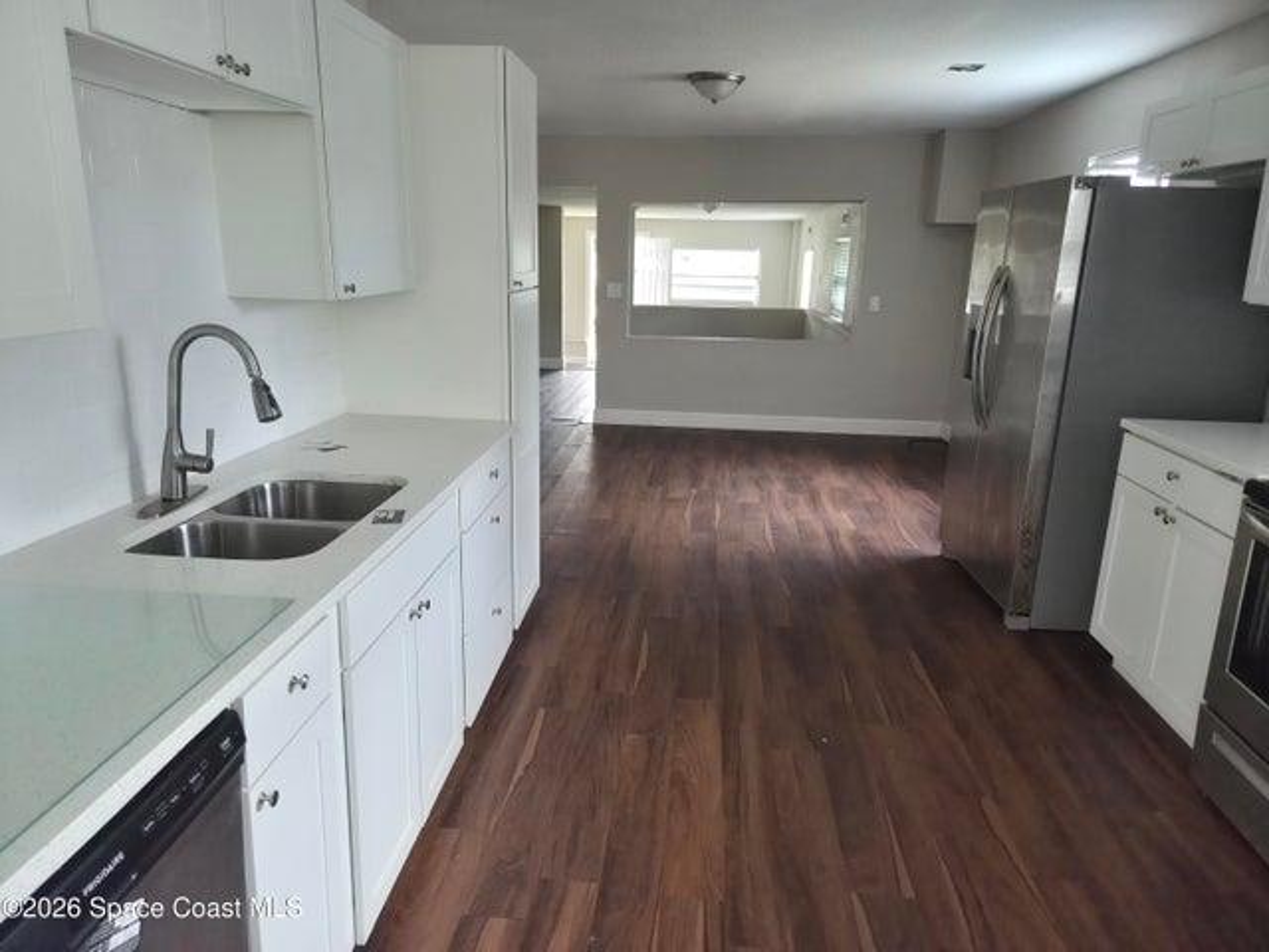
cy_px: 476
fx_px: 843
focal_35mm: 23
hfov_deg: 73.9
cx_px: 634
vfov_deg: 58.9
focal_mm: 5.4
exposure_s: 1/120
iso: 250
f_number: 1.8
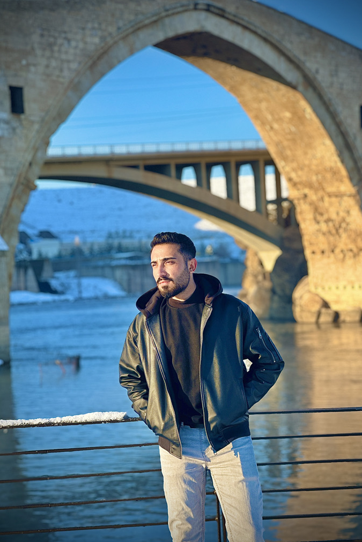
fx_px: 1221
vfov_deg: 25.1
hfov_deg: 16.9
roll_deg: +1.6
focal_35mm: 81
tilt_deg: +2.3
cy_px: 269
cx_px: 185
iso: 25
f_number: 2.8
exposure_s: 1/192
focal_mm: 9
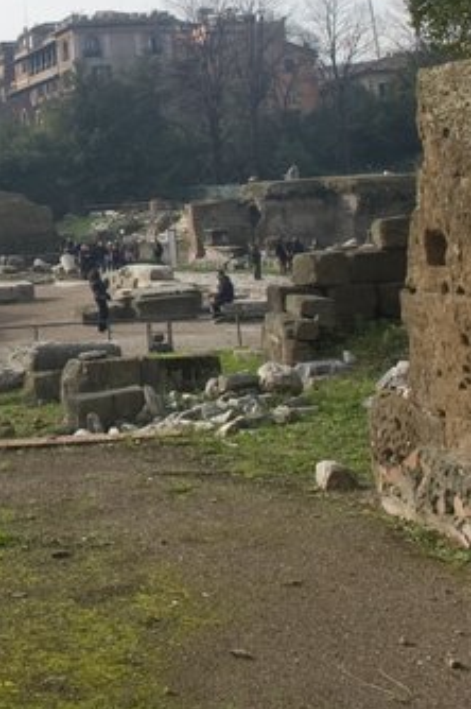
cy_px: 38
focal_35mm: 63
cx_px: -182
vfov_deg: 30.2
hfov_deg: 19.4
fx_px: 1239
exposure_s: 1/320
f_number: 10
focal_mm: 14
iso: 200
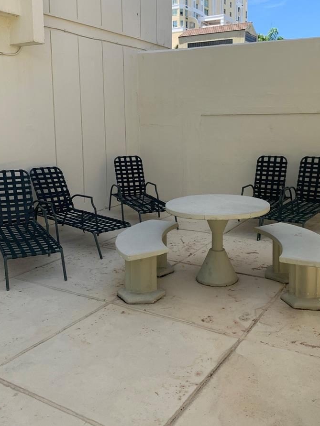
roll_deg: +0.1
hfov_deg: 40.7
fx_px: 431
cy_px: 185
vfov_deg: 52.4
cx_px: 180
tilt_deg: -5.8
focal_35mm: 35
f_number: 1.8
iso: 25
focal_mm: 4.25
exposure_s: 1/1176
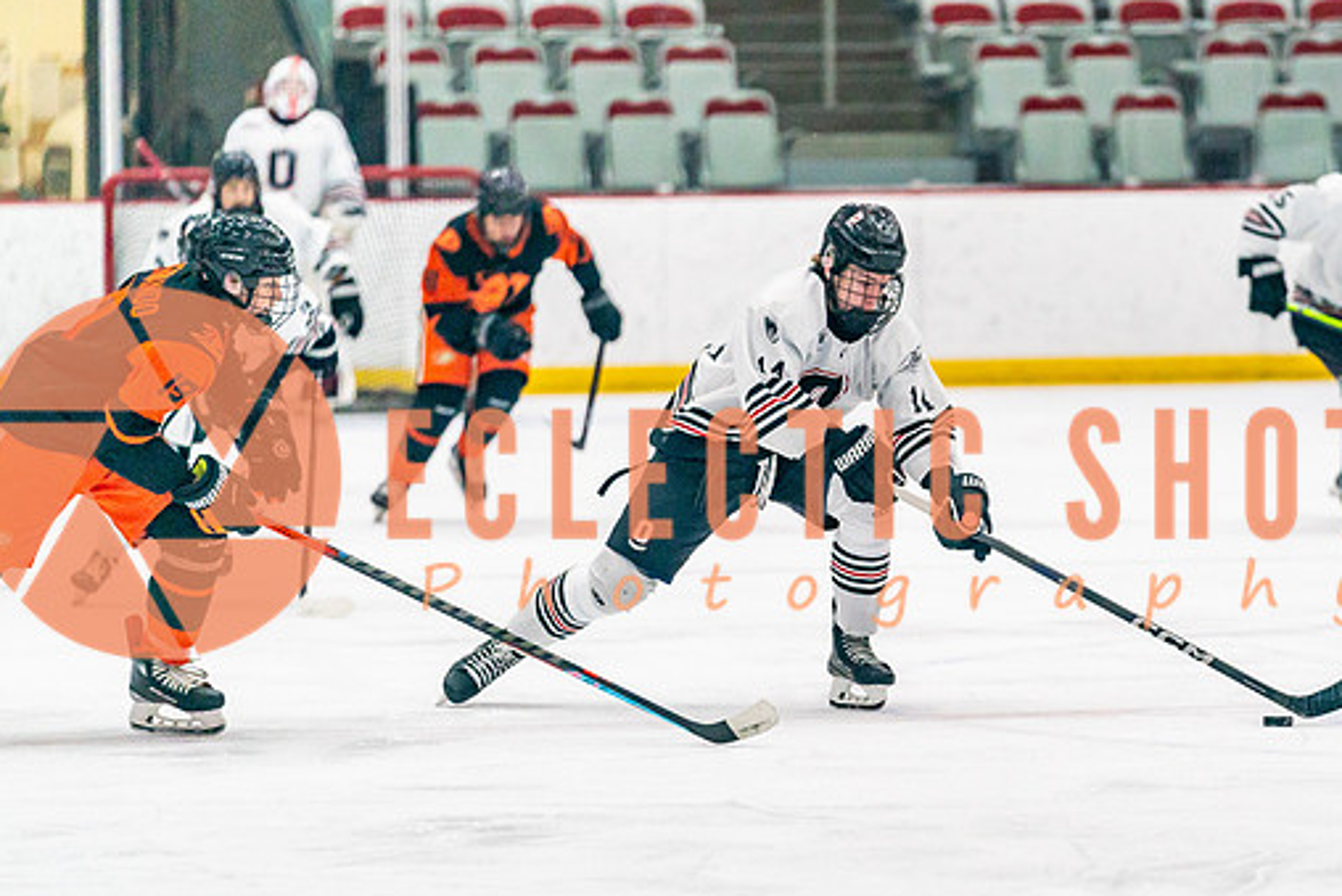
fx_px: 10962
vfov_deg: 4.7
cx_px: 934
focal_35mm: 294
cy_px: 570
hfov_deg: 7.0
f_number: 2.8
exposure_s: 1/1250
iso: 3200
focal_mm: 200
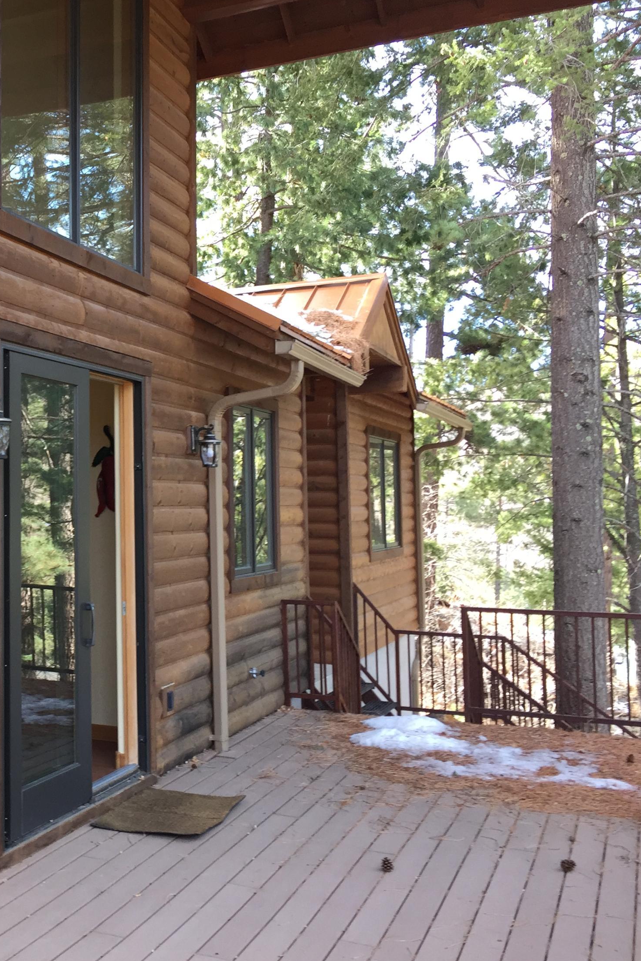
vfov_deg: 47.4
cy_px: 480
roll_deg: +0.6
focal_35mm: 41
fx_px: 1095
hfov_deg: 30.3
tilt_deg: +4.0
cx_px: -6
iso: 50
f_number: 2.2
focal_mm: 4.15
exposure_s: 1/120
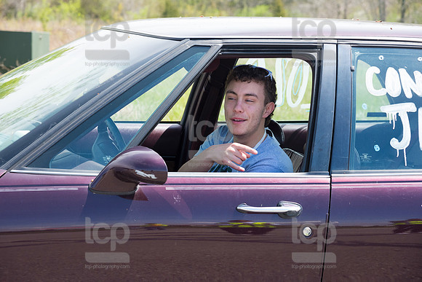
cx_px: 211
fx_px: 1172
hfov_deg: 20.4
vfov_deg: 13.7
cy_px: 141
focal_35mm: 100
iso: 1000
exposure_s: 1/800
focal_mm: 100
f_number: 7.1
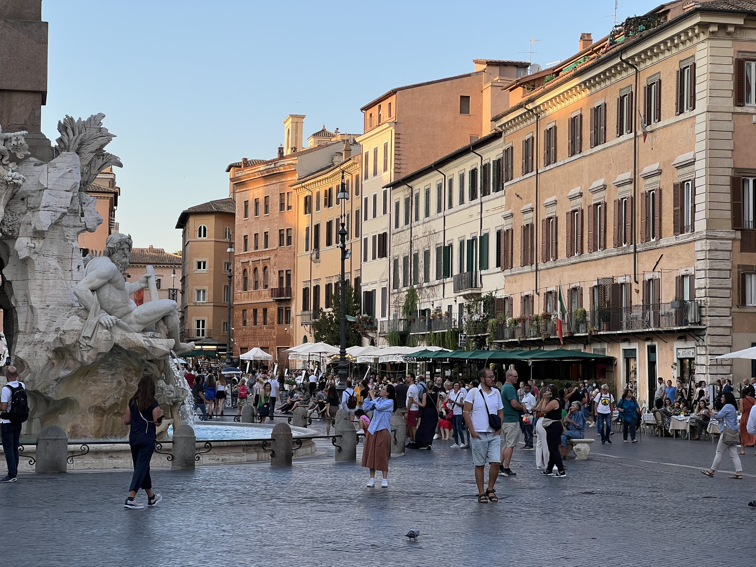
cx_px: 378
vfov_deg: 19.1
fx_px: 1682
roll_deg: -0.3
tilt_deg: +3.6
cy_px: 284
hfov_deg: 25.3
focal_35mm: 77
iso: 32
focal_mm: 9
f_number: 2.8
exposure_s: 1/161
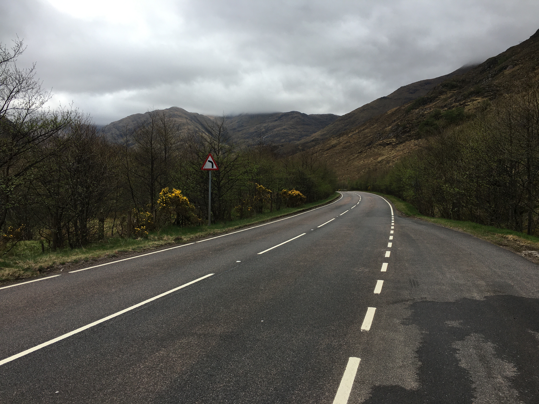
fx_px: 452
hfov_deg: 61.7
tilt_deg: -0.9
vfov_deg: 48.2
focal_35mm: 29
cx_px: 270
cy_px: 202
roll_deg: -0.5
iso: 25
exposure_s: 1/1166
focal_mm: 4.15
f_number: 2.2
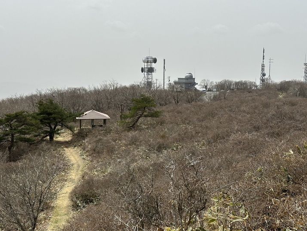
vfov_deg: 26.6
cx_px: 154
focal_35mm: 55
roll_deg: -0.2
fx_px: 488
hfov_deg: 34.9
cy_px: 118
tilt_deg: -5.7
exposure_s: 1/7092
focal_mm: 6.86
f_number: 1.78
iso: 64
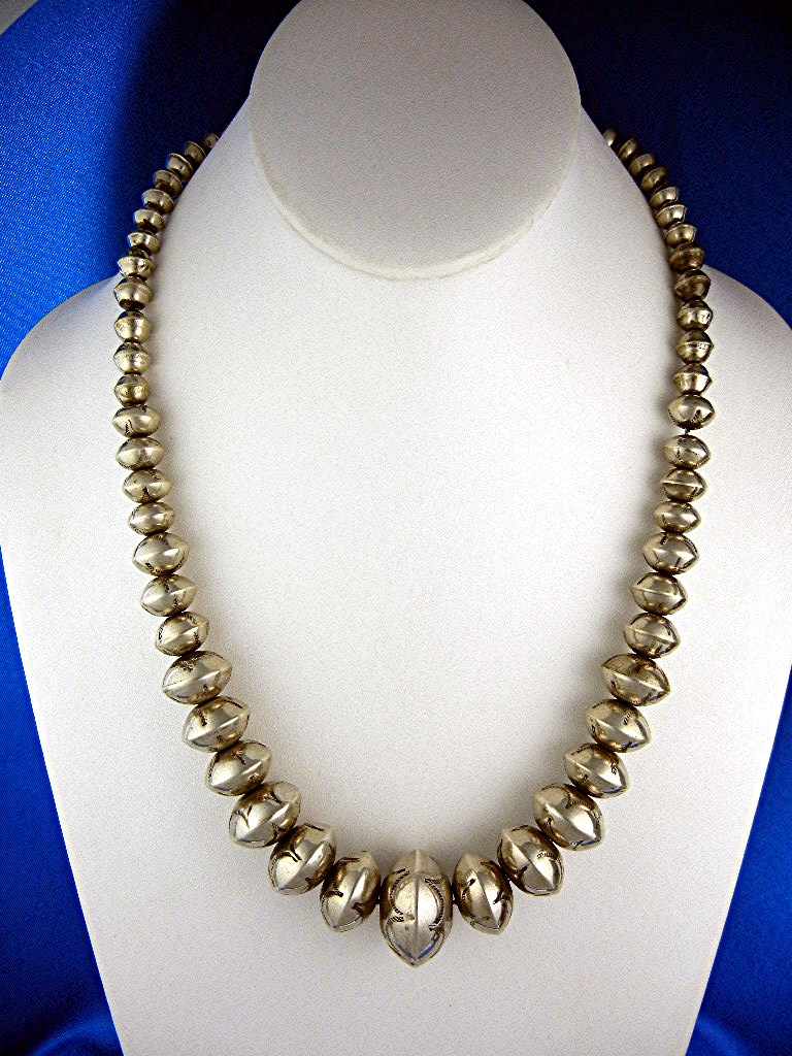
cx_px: 396
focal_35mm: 30
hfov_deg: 46.8
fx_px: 915
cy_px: 528
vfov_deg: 60.0
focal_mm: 5.4
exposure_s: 1/75
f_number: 3.5
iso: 160
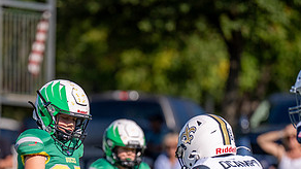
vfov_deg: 2.3
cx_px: 76
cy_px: 151
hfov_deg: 4.1
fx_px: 4173
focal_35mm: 523
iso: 250
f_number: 2.8
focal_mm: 200
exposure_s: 1/8000
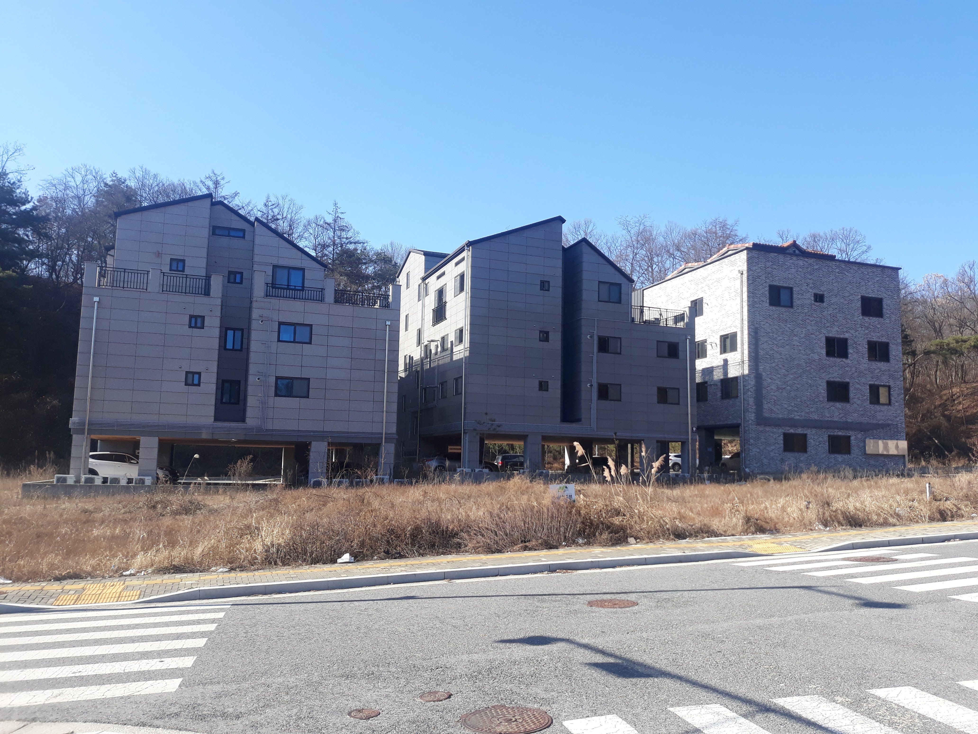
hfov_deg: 65.3
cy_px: 367
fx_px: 763
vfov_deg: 51.4
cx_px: 489
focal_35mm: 27
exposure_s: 1/765
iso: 40
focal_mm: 3.71
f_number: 1.7
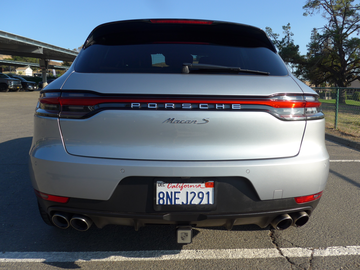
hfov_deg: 61.7
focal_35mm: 29
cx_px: 180
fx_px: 302
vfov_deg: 48.2
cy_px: 135
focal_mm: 6
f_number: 2.8
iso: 80
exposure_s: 1/1000
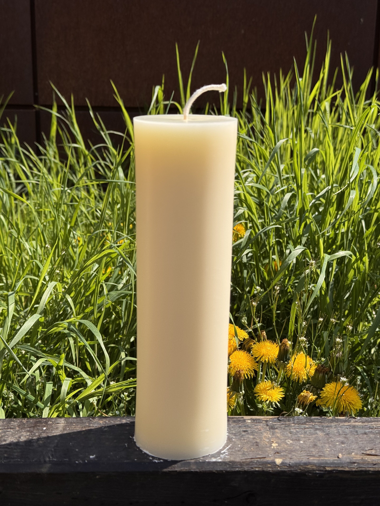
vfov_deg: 39.7
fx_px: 703
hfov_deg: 30.3
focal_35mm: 48
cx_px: 190
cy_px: 253
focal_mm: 6.76
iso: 64
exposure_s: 1/5376
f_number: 1.78
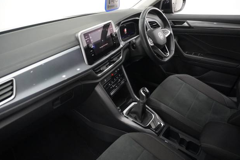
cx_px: 118
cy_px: 80
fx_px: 167
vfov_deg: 51.3
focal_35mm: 25
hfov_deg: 71.5
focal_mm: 16
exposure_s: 1/125
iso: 6400
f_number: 3.5
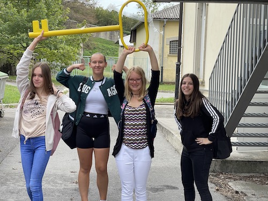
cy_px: 100
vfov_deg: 22.9
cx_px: 134
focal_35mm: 64
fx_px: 495
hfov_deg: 30.3
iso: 20
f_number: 2.2
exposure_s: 1/217
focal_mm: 7.5
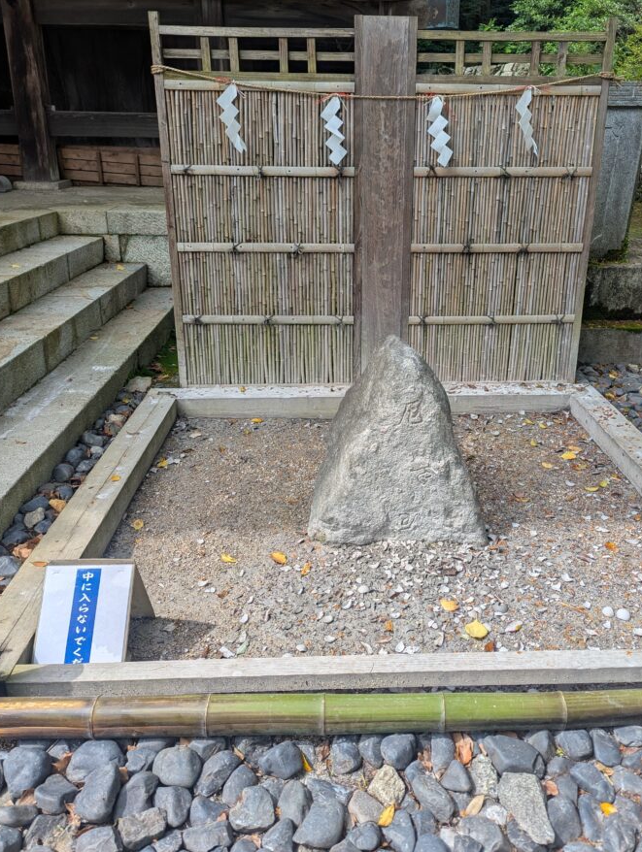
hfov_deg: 49.7
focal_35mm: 28
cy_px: 356
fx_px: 691
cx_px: 362
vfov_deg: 63.0
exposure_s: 1/721
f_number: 1.85
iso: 44
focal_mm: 6.81
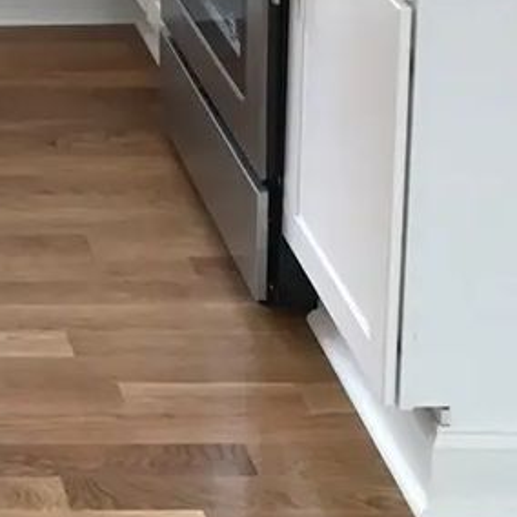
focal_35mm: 119
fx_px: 2011
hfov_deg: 13.3
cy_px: -292
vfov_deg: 13.7
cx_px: -379
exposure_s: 1/60
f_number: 1.8
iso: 25
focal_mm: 3.99
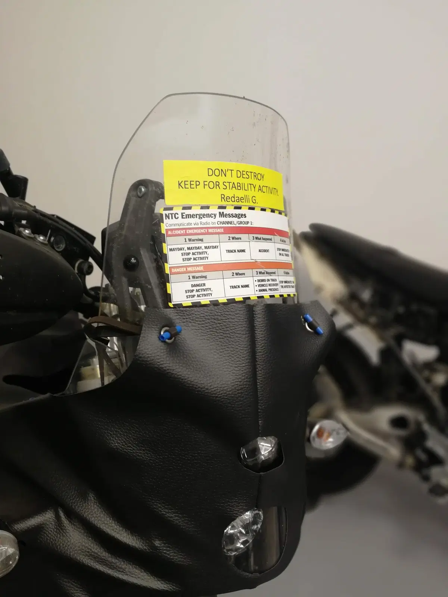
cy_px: 298
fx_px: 466
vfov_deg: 65.3
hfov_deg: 51.4
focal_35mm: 27
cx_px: 224
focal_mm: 3.95
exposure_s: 1/50
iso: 200
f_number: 4
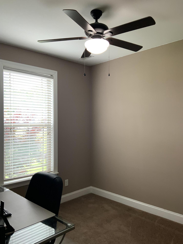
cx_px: 92
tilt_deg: -0.2
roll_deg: -0.3
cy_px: 122
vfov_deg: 61.7
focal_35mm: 29
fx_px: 204
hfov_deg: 48.2
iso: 80
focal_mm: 3
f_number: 1.8
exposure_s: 1/60
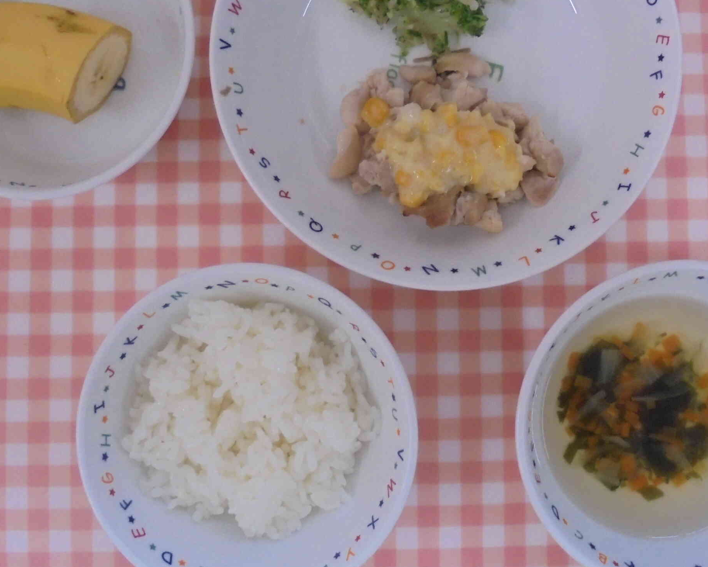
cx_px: 395
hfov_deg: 50.2
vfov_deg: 41.0
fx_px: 754
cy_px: 236
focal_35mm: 36
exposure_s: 1/125
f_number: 3.5
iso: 500
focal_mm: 4.6
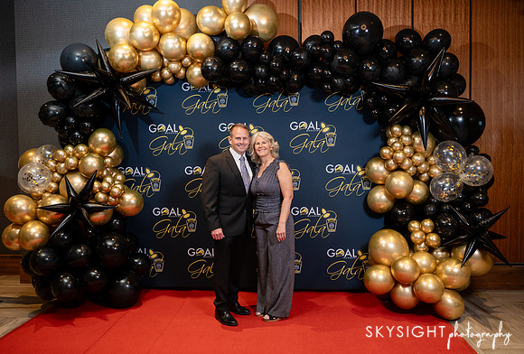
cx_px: 247
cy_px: 175
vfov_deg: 43.8
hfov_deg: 61.5
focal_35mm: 30
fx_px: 440
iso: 1000
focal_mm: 28
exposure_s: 1/160
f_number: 2.8
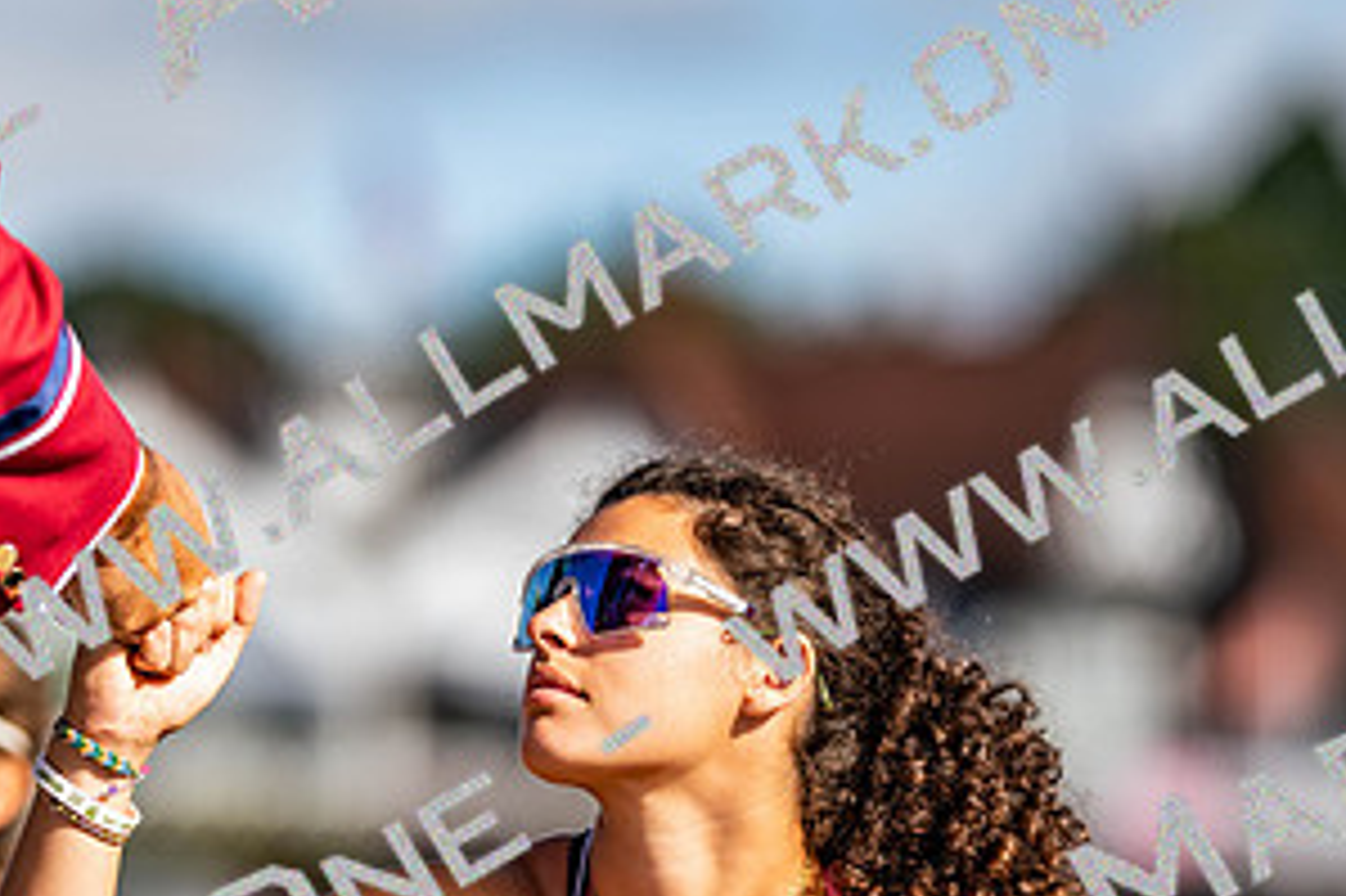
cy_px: 759
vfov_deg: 5.2
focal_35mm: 262
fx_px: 9790
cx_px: 396
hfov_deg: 7.9
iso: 64
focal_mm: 135
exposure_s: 1/4000
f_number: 1.8
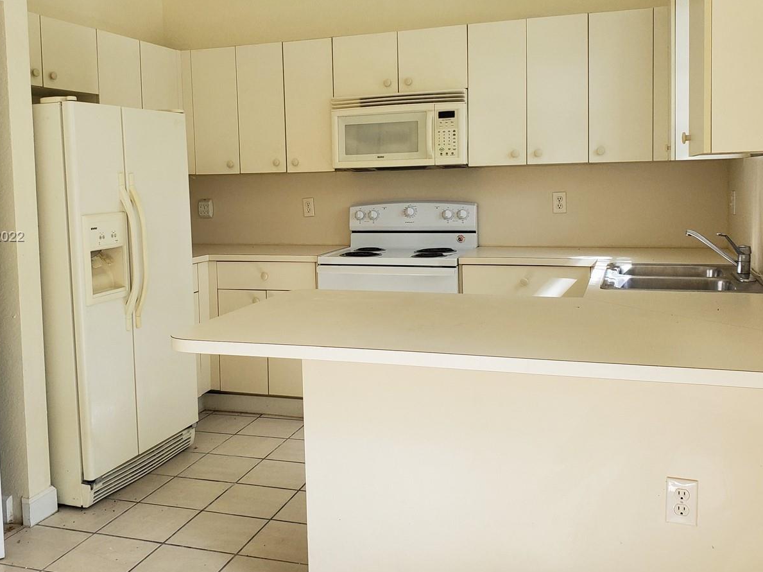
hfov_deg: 52.5
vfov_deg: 40.5
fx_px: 771
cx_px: 332
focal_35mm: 35
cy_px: 238
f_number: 2.4
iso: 160
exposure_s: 1/100
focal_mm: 4.3
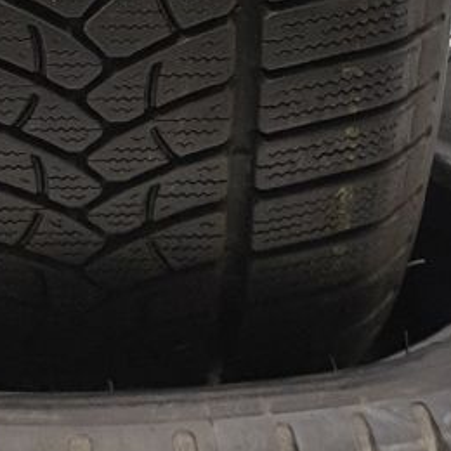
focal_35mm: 115
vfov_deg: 14.7
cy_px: -87
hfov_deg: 15.0
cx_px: 74
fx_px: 1695
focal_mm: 4.3
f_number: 2.4
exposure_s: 1/50
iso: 160
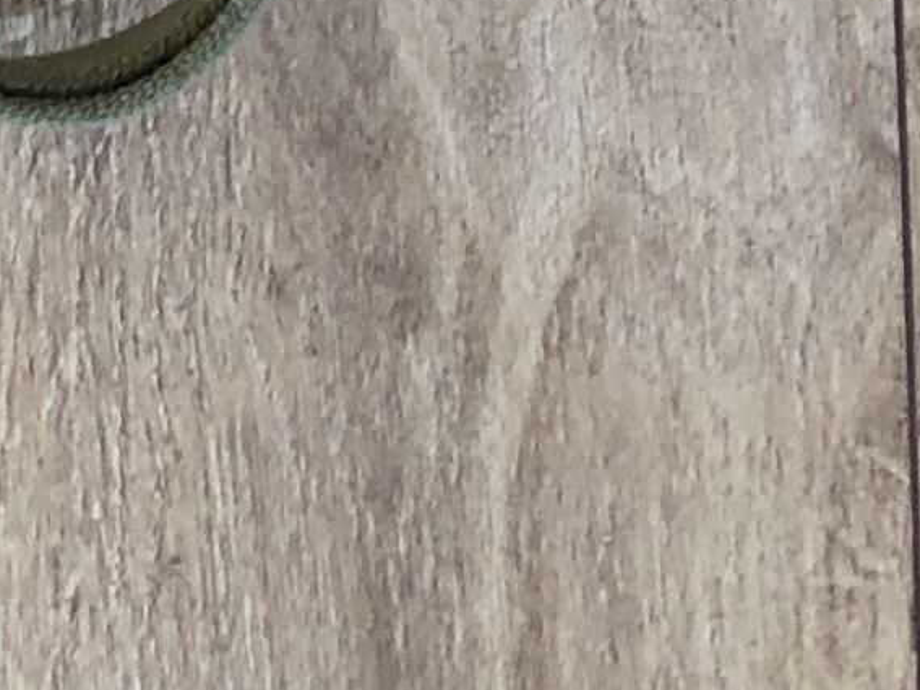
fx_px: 5288
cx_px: -508
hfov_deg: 9.6
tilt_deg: -85.2
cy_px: -1154
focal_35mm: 199
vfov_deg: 6.9
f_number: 1.8
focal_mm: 4
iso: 40
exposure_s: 1/24
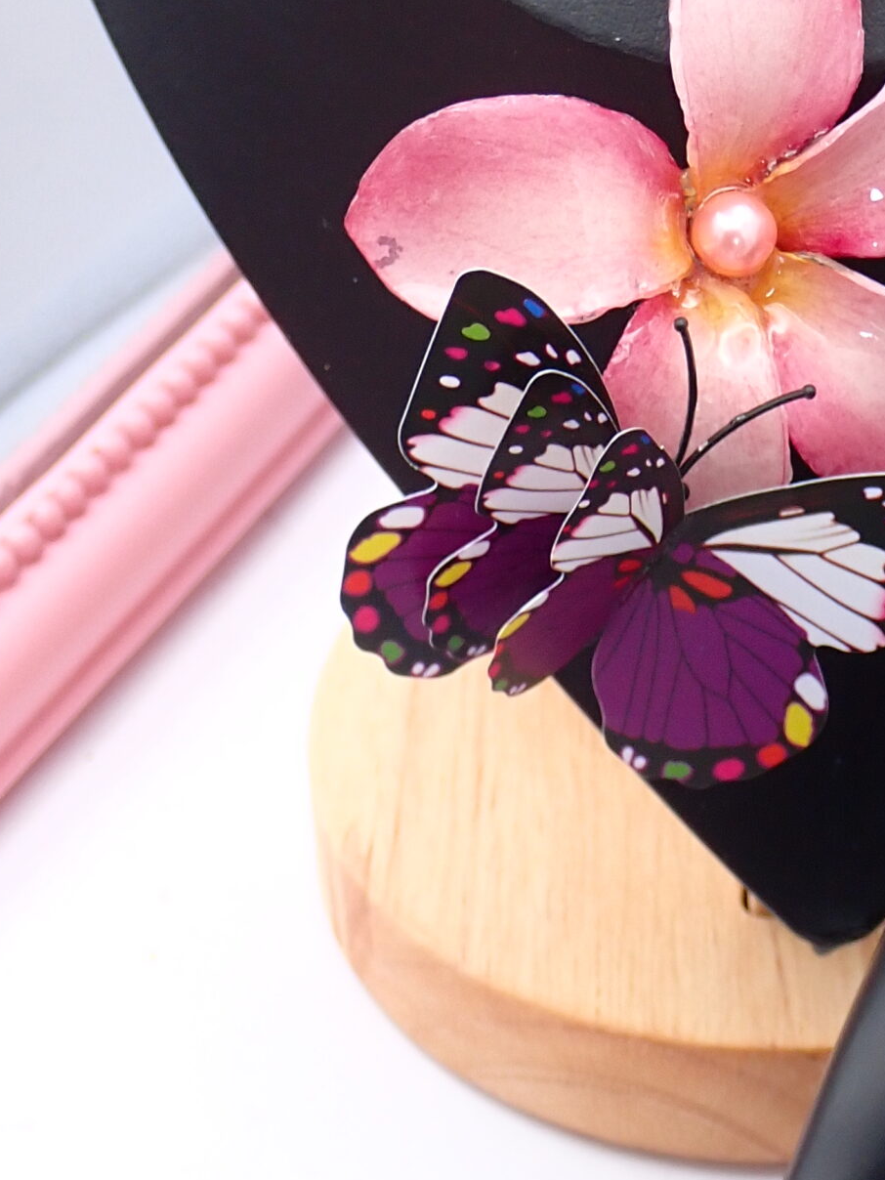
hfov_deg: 13.7
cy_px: -24
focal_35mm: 106
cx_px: 923
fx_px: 3613
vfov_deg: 18.0
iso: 200
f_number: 3.2
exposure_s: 1/50
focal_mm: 9.01
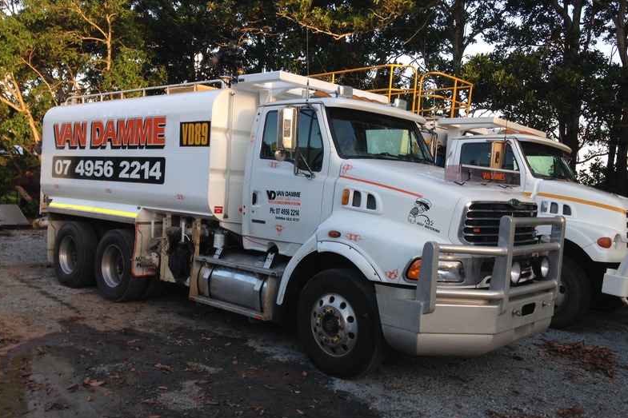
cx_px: 314
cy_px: 201
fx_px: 610
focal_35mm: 35
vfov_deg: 37.8
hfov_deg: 54.4
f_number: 2.4
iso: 50
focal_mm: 4.12
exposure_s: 1/226
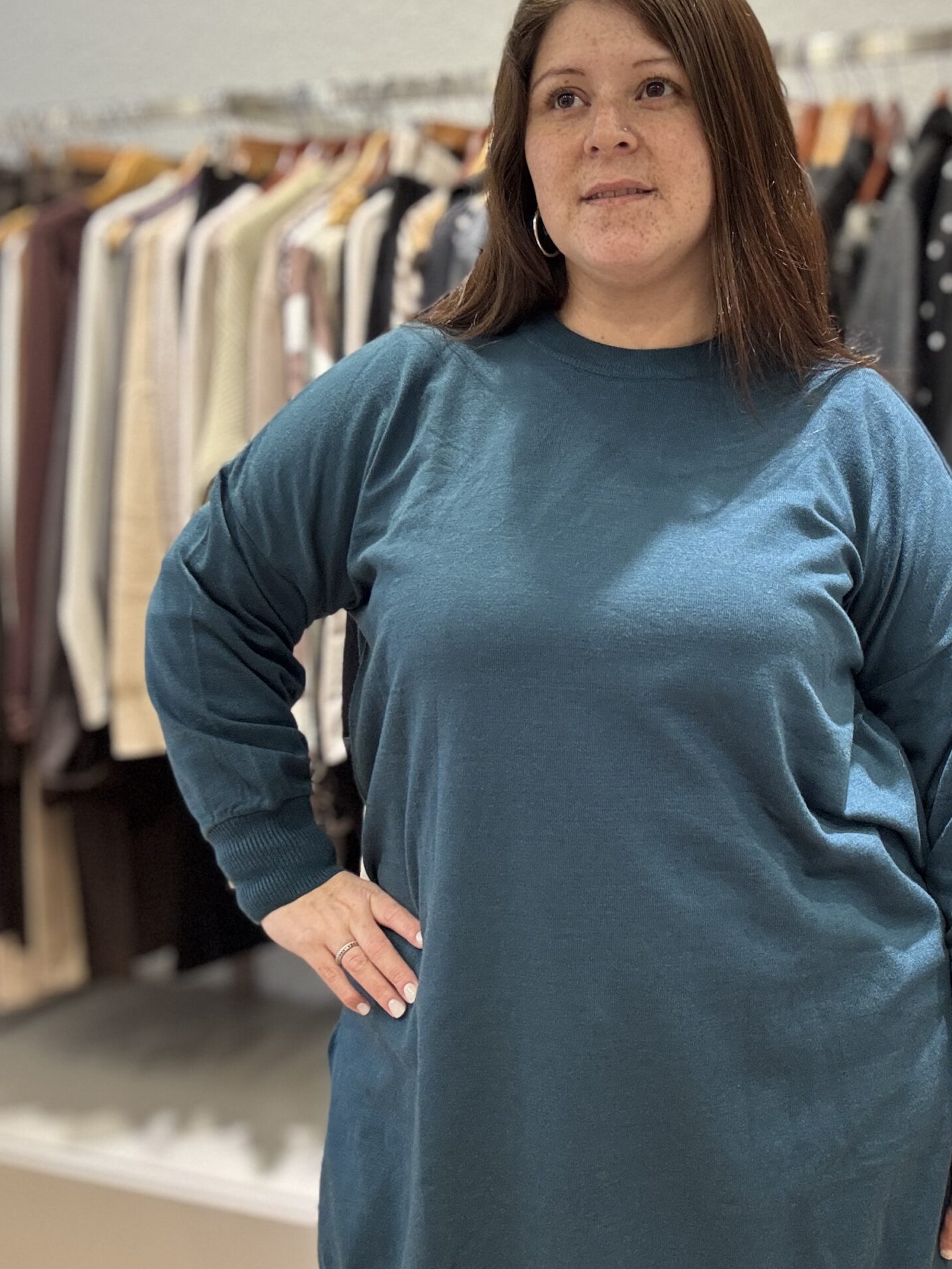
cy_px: 635
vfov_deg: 46.8
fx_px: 1467
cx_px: 610
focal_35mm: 40
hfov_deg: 35.7
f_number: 1.9
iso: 160
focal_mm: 2.69
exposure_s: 1/50
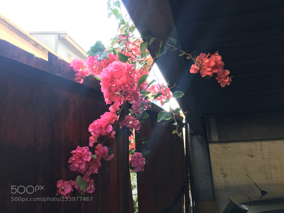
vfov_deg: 48.2
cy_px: 106
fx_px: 238
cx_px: 142
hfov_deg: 61.7
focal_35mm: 29
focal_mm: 4.15
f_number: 2.2
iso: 32
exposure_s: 1/60
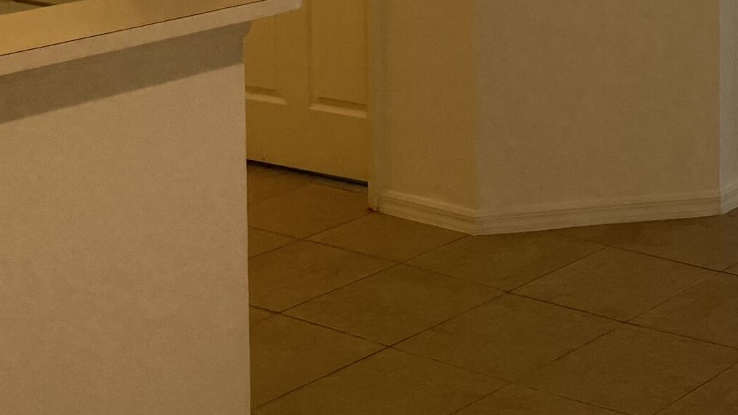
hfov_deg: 22.6
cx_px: 980
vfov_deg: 13.7
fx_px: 1624
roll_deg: -0.2
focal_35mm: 83
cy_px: -200
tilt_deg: -4.8
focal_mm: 5.7
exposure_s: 1/120
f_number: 1.5
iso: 64
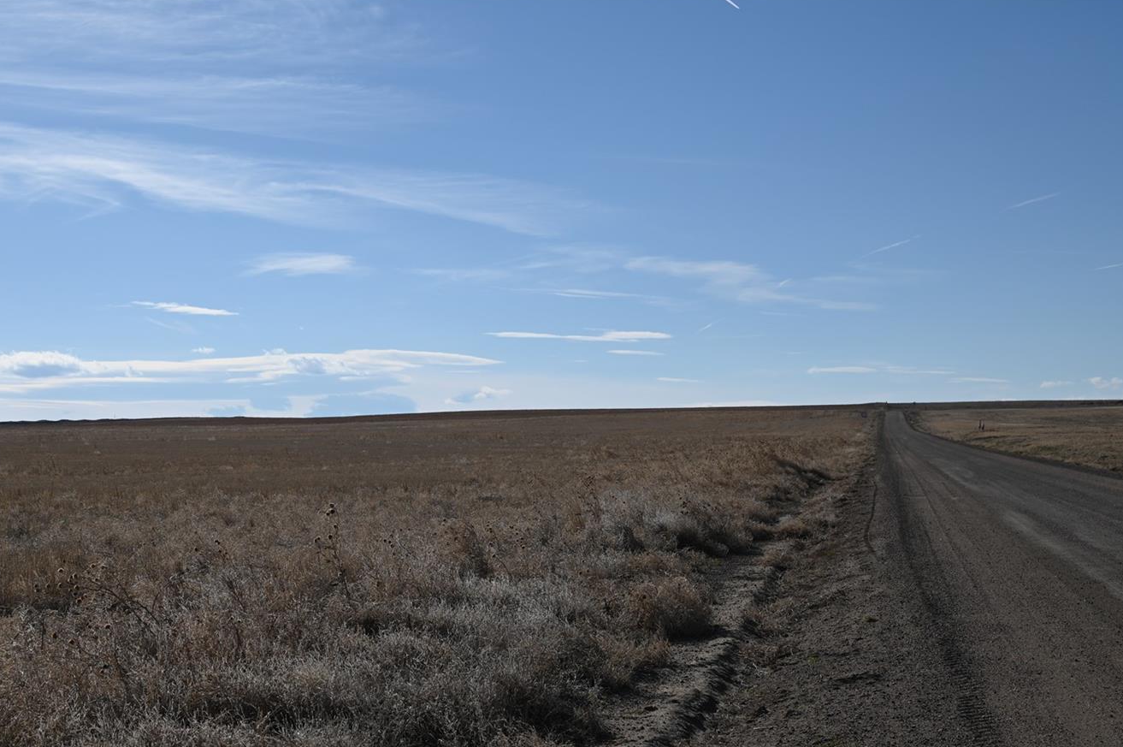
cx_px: 452
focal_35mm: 67
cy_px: 449
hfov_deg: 30.0
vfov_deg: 20.2
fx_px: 2088
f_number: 9
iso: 100
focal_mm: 55
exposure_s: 1/640
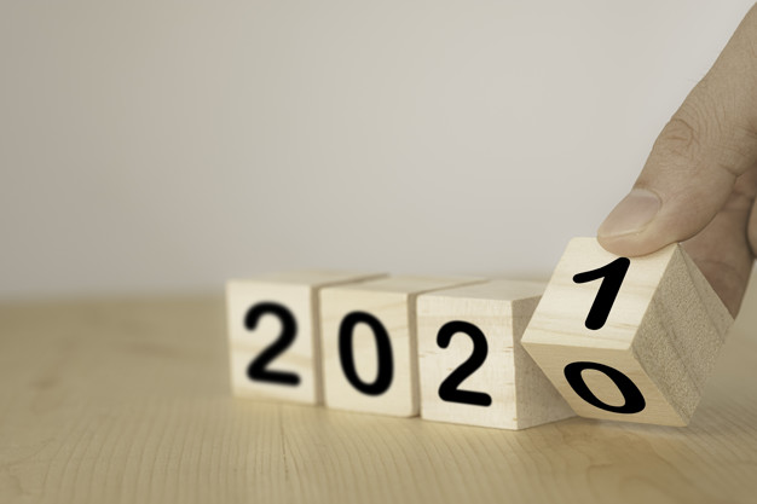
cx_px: 378
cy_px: 252
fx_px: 1892
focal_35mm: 90
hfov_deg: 22.6
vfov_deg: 15.2
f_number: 4.5
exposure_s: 1/60
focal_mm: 60
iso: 100
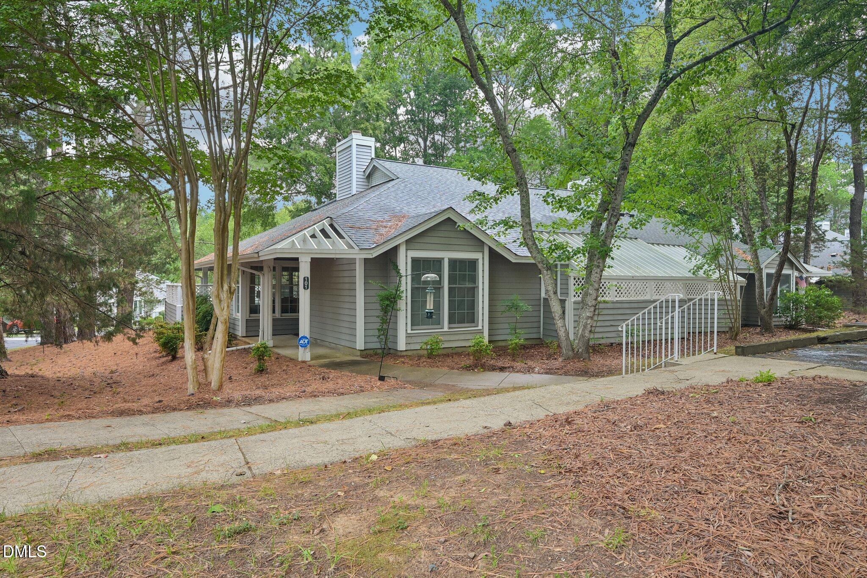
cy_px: 289
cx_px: 434
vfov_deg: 57.2
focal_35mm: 22
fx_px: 530
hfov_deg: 78.6
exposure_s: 1/20
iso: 400
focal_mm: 22.5
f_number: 8
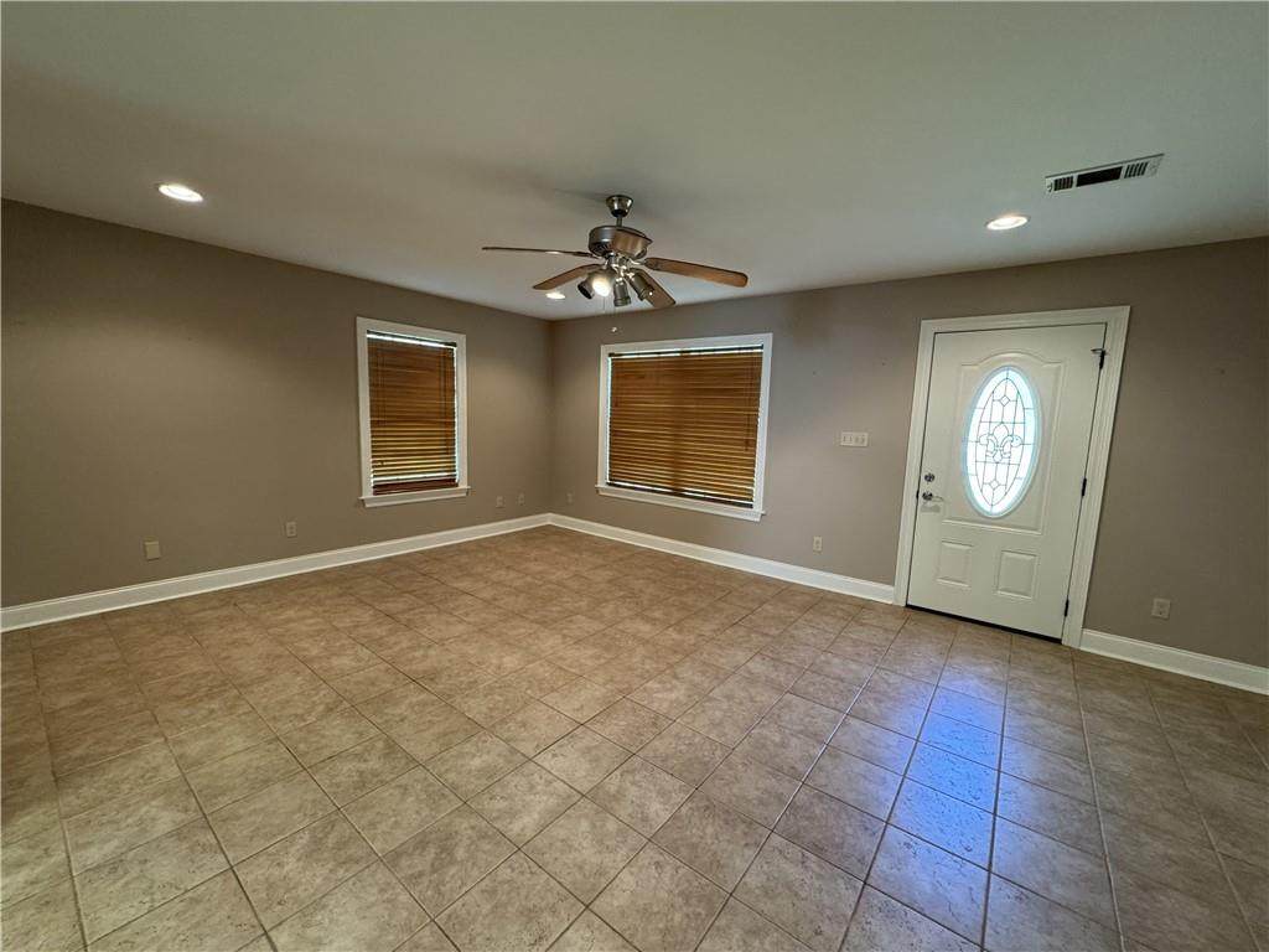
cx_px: 634
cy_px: 476
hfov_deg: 102.1
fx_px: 513
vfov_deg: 85.7
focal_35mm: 14
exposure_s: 1/60
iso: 400
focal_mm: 2.22
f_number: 2.2
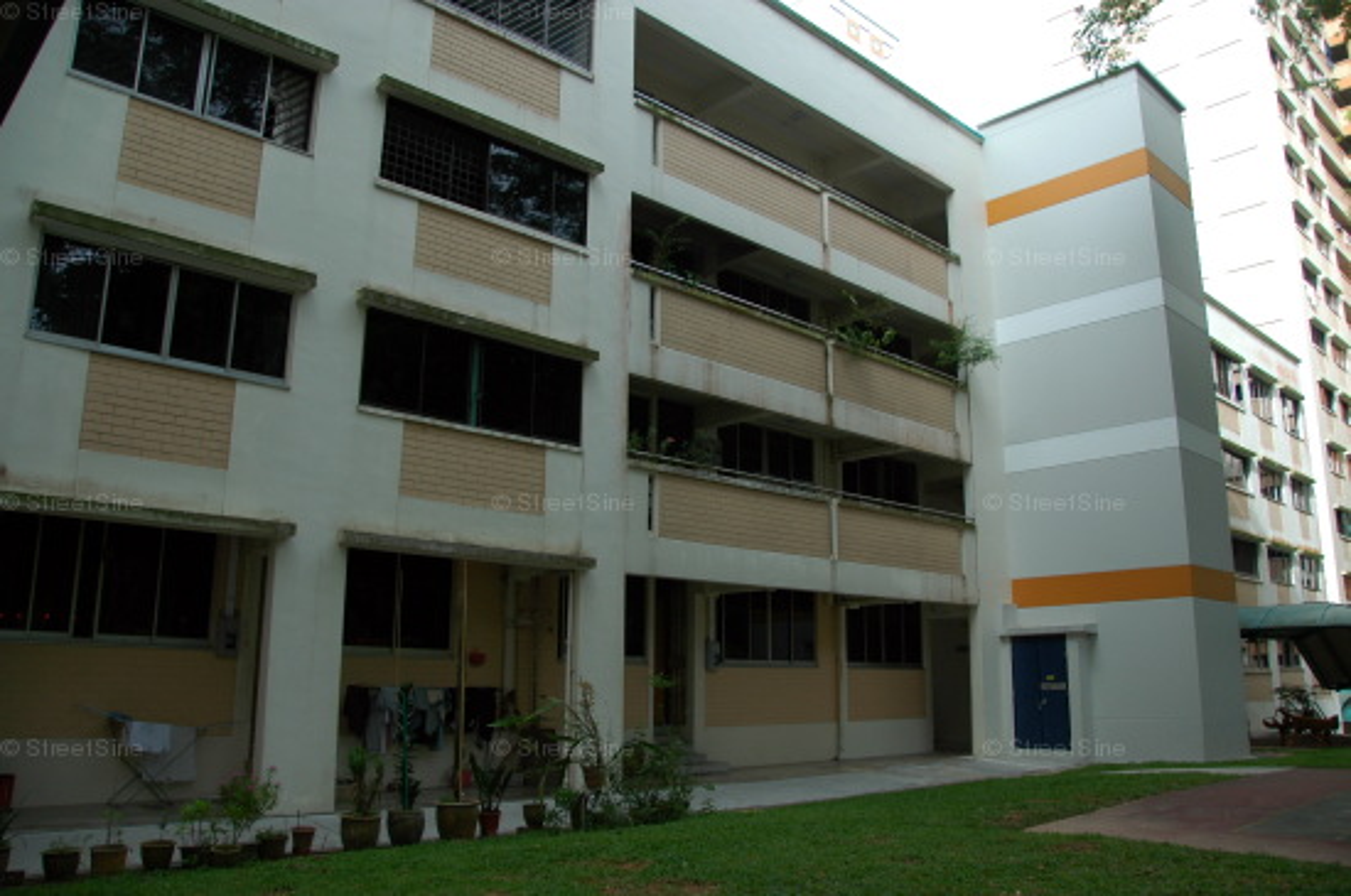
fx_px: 1012
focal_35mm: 27
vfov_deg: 47.8
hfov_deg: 67.5
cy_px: 448
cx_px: 676
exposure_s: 1/500
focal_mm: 18
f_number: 3.5
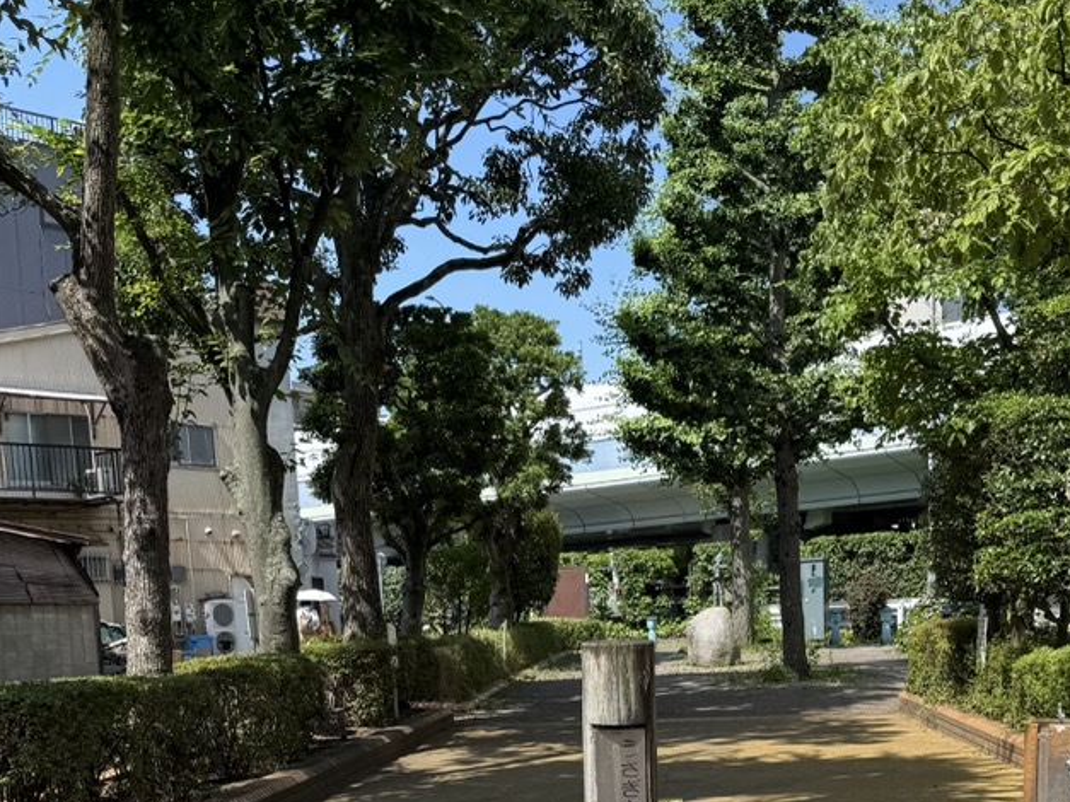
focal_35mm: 49
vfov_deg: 27.8
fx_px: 1514
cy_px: 812
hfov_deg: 38.9
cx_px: 601
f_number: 1.78
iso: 80
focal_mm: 6.76
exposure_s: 1/2110
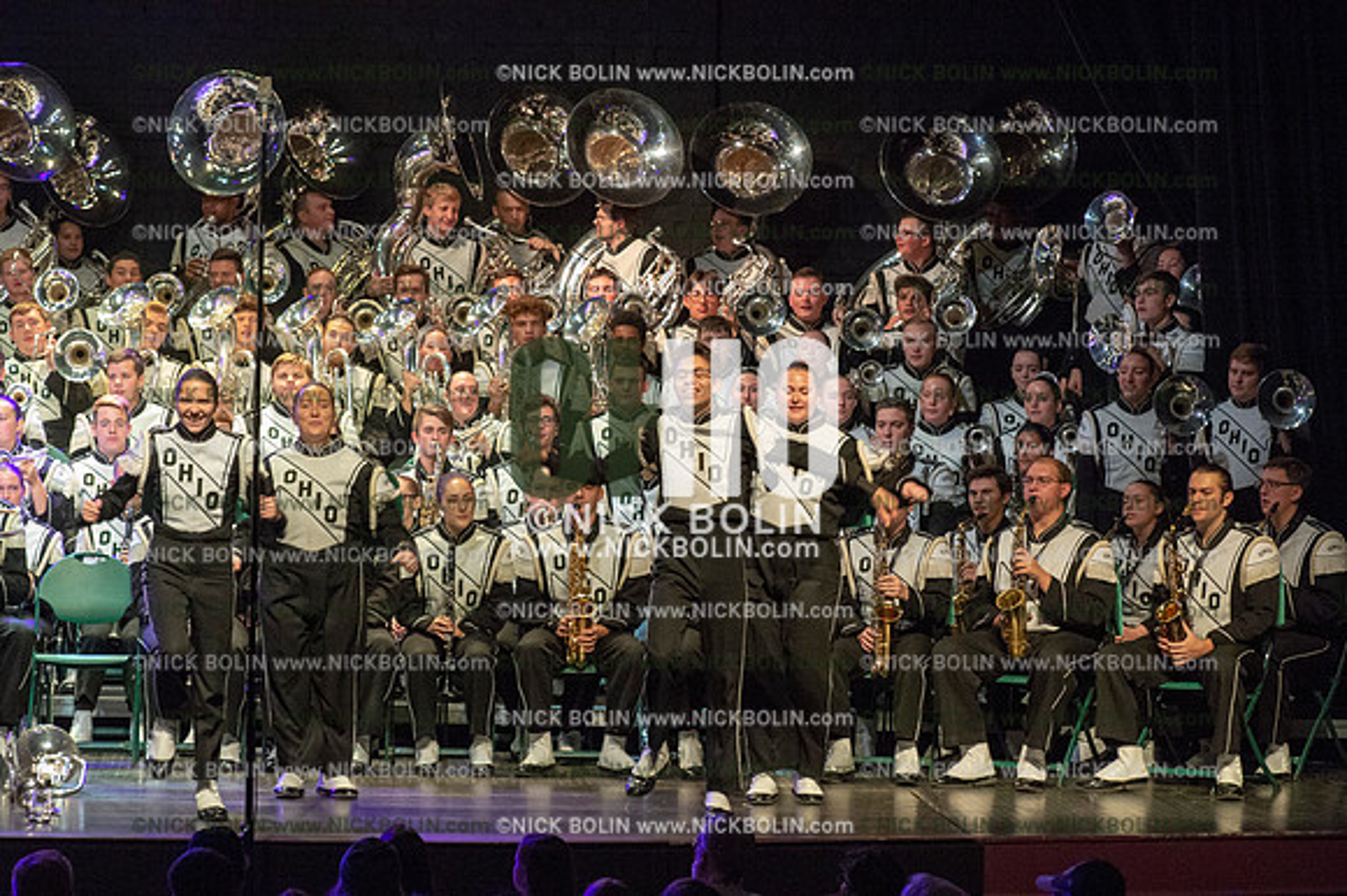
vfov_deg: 7.2
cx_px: 674
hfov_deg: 10.8
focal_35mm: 190
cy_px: 448
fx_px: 7105
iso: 8000
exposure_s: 1/200
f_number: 7.1
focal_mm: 190
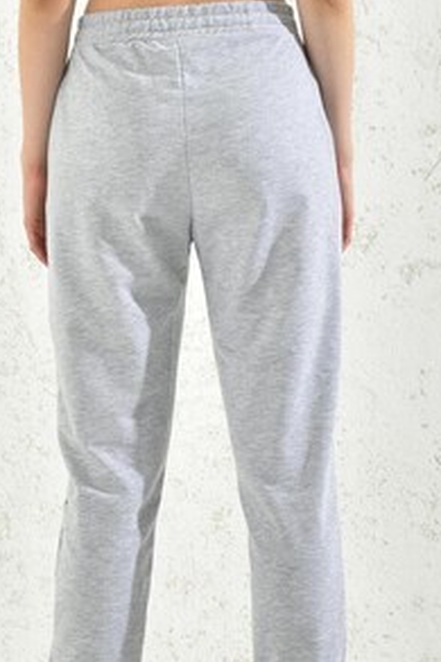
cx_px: 154
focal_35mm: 133
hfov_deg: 10.3
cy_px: 158
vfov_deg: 15.3
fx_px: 2447
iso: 100
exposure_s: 1/160
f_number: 7.1
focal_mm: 52
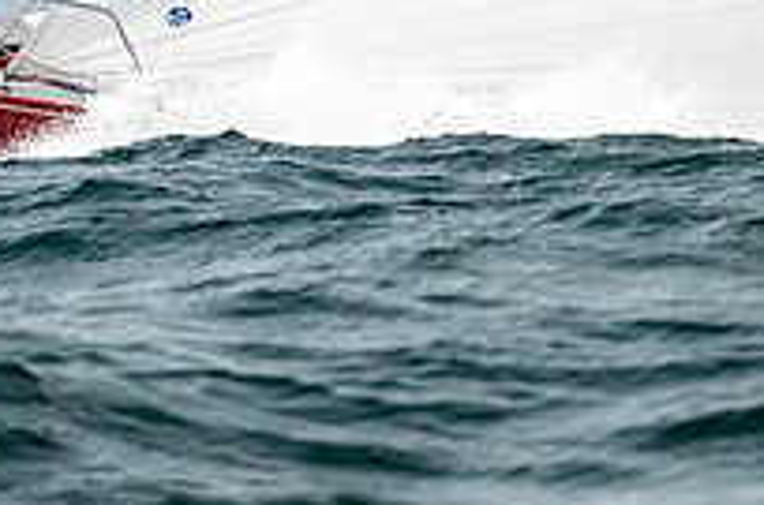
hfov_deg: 6.0
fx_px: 7241
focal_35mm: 342
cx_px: 854
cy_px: -213
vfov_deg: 4.0
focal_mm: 120
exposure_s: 1/4000
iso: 320
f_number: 5
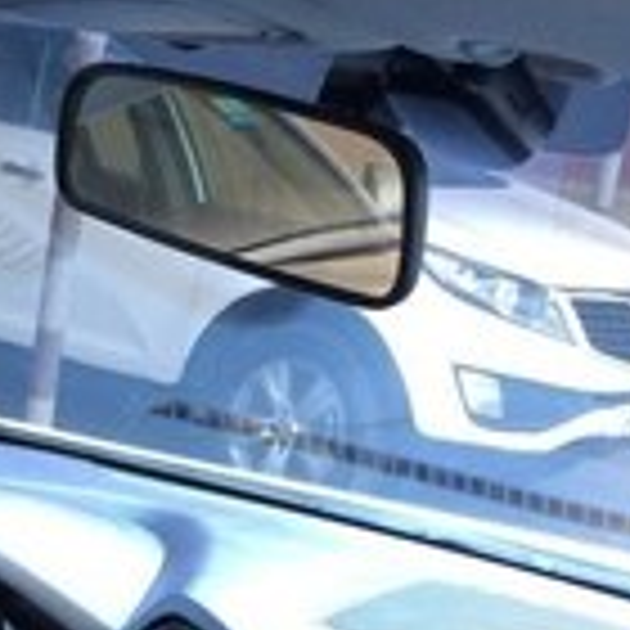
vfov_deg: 17.5
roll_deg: -6.4
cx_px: -126
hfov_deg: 18.1
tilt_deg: -26.3
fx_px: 1874
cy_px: 886
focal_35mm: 91
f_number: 2.2
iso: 100
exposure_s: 1/33
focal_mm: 4.15
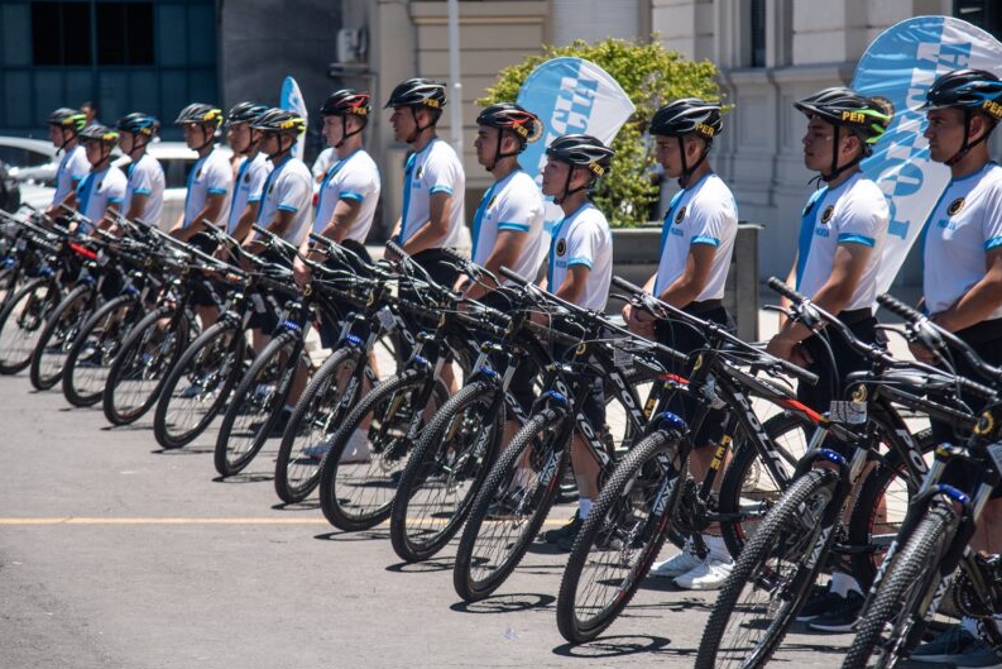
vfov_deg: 8.9
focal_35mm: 155
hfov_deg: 13.2
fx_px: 4315
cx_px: 508
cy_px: 297
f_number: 4
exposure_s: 1/4000
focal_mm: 120
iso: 400
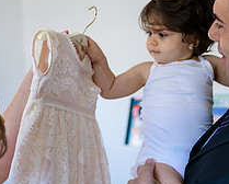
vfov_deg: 16.8
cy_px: 147
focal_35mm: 91
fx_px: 618
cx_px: 130
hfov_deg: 21.0
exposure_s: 1/125
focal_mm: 35
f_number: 2
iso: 500
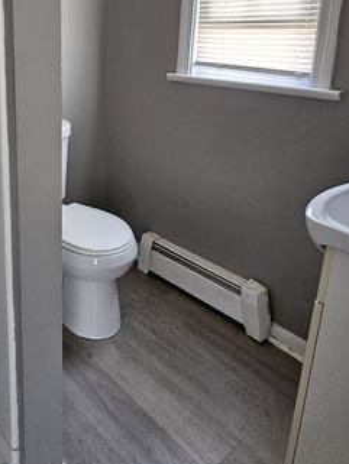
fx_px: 363
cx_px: 30
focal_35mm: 27
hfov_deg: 46.1
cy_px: 112
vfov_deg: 61.4
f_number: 2.2
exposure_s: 1/30
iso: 500
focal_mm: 2.2
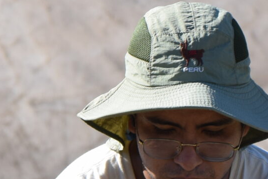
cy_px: 339
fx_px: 5567
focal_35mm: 747
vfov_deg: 1.8
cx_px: 180
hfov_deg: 2.8
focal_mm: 105
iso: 200
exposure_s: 1/320
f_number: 9
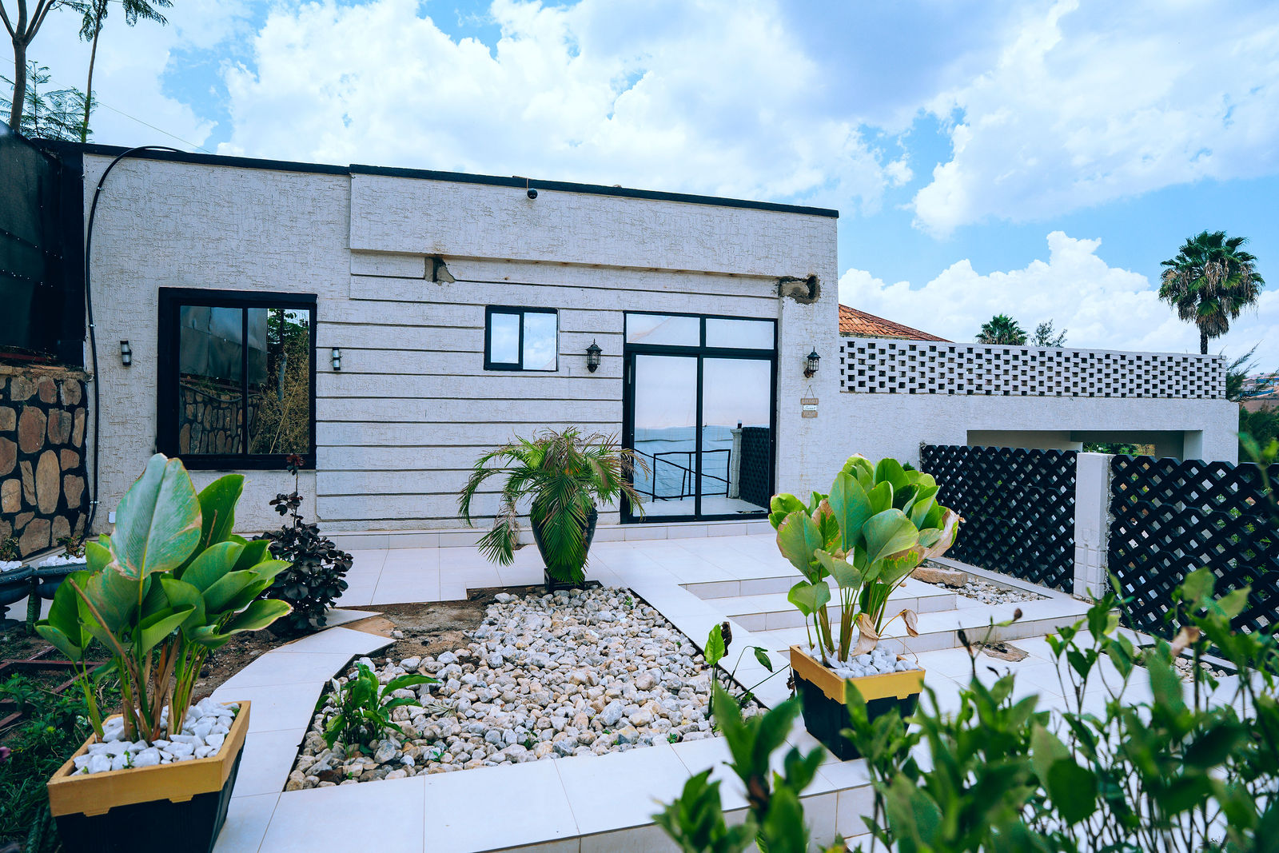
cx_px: 640
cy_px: 426
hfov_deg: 90.0
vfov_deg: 67.4
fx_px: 640
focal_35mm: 18
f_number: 4
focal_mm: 18
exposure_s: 1/1250
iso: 200
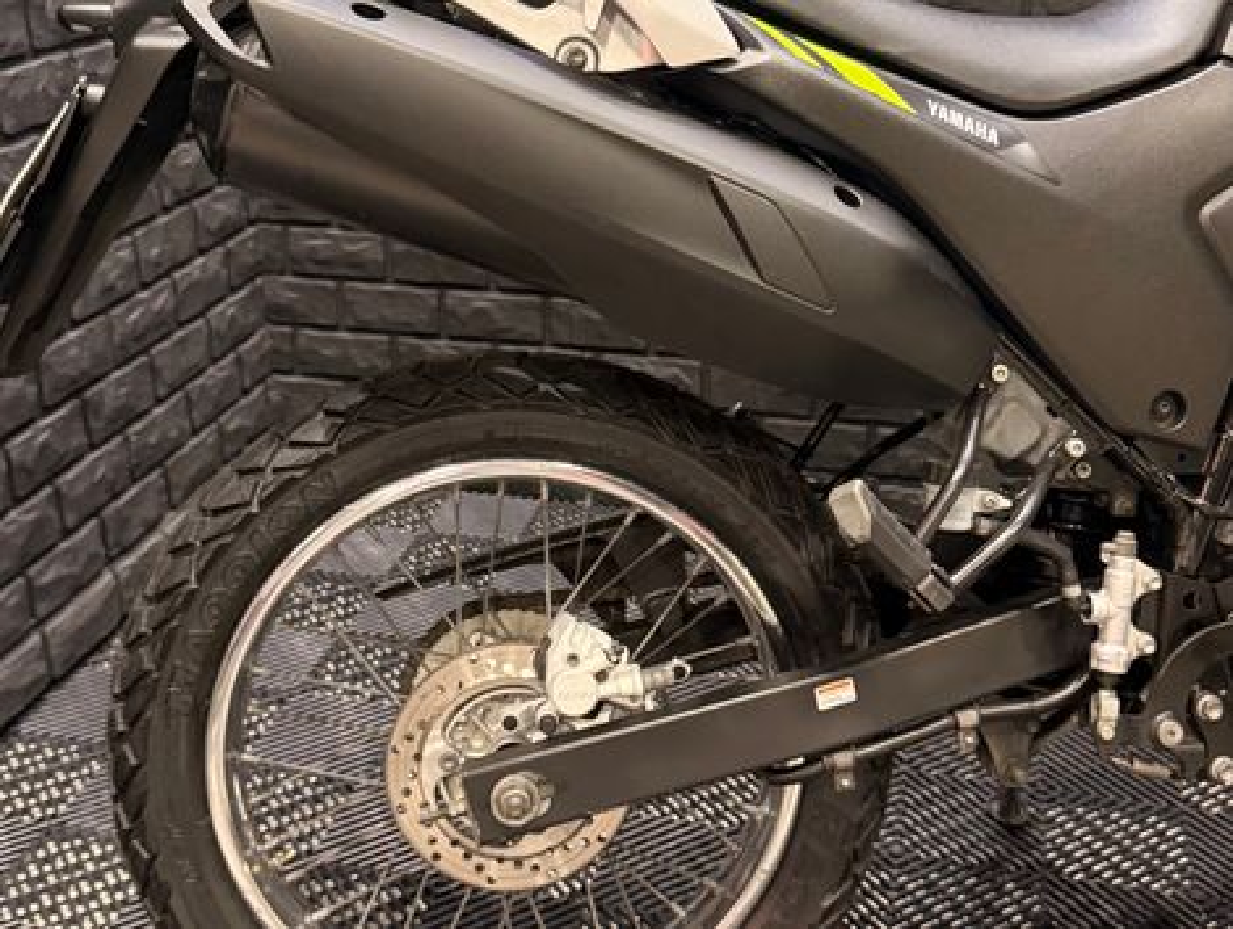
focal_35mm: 24
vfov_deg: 56.9
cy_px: 464
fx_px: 856
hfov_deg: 71.5
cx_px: 616
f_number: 1.78
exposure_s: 1/60
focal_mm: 6.76
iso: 500
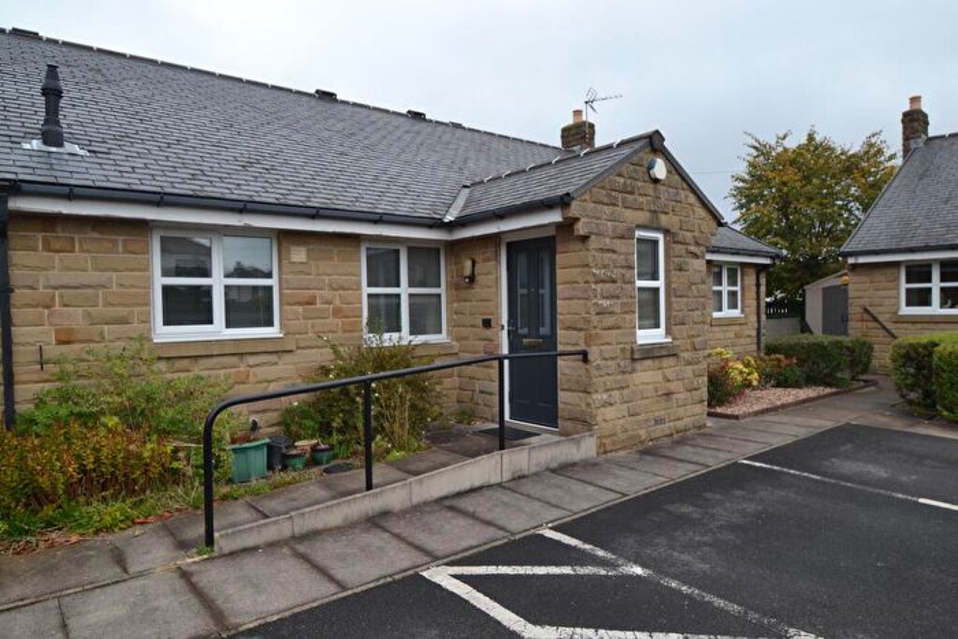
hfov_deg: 77.3
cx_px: 479
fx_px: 599
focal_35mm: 22
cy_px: 320
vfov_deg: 56.2
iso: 100
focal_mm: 15
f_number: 6.3
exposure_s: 1/160
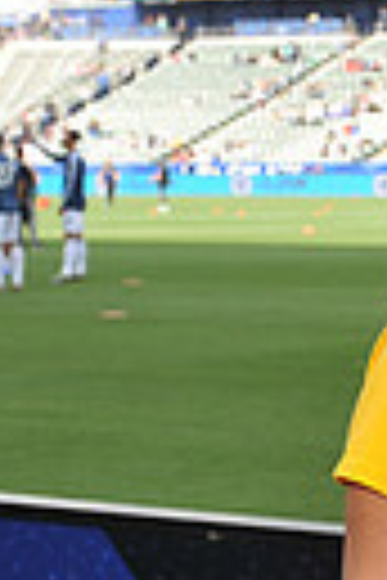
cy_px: 261
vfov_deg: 14.2
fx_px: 2322
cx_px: 850
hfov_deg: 8.8
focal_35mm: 144
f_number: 5.6
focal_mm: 32
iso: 250
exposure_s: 1/500
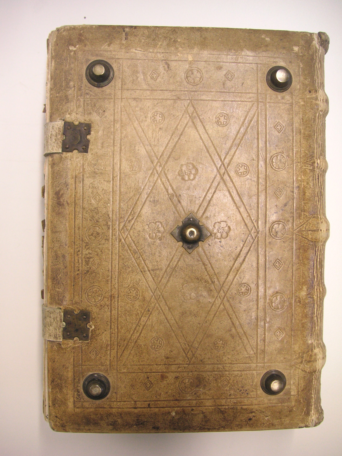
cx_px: 171
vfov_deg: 50.1
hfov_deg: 38.7
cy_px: 228
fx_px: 487
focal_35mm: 37
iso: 64
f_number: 2.8
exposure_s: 1/45
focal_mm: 6.1
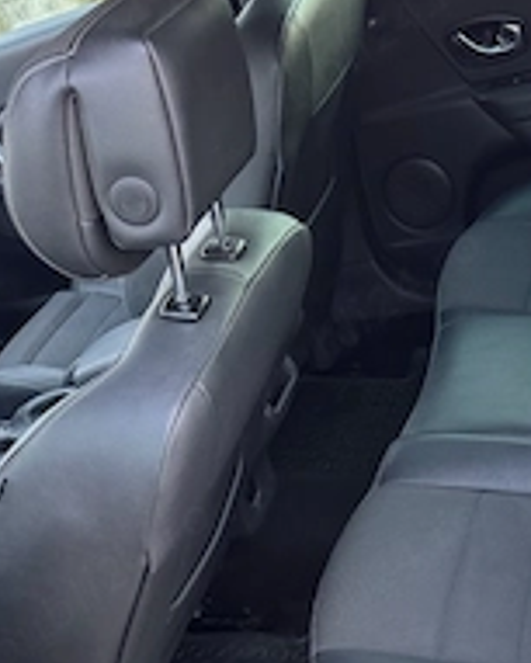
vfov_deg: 35.2
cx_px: 437
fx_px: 962
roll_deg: +18.9
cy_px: 628
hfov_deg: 30.0
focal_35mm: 49
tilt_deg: -44.8
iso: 320
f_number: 1.78
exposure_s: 1/60
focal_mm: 6.76
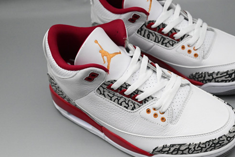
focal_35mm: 54
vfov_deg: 25.0
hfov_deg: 36.5
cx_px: 160
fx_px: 352
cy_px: 69
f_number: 5.3
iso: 8000
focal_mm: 38
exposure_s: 1/8000
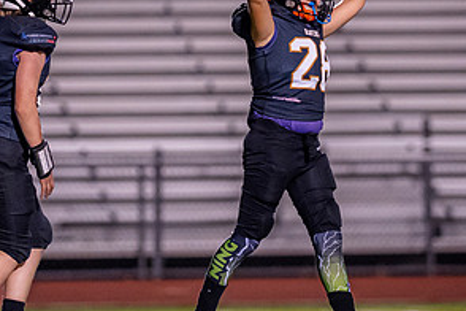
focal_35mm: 528
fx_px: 6834
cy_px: 8
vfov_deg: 2.6
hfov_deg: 3.9
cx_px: 282
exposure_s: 1/1250
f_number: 1.8
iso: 1600
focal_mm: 135
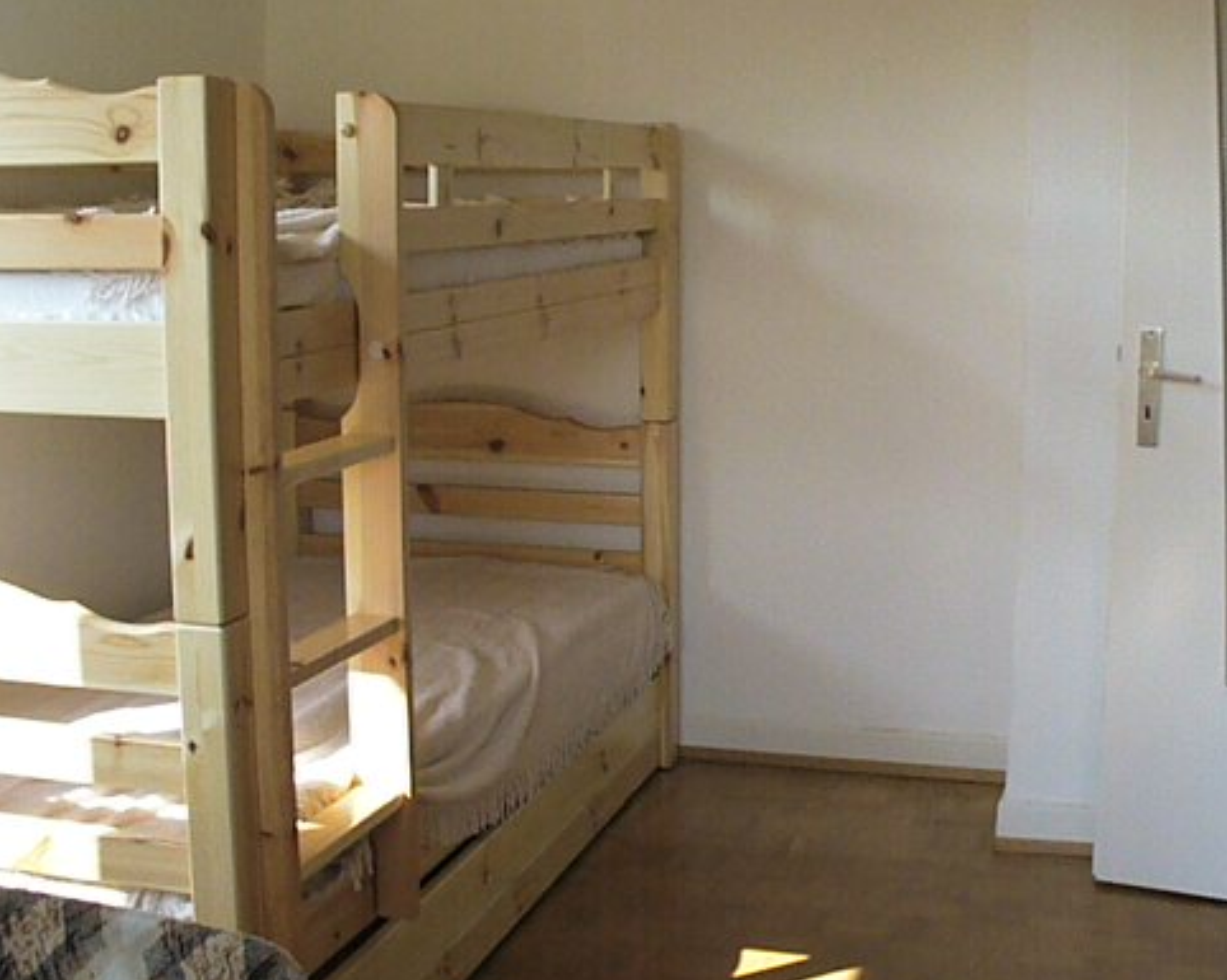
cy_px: 443
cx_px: 726
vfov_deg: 31.4
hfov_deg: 38.7
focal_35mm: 48
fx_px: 1742
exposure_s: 1/320
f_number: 5.6
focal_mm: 6.1
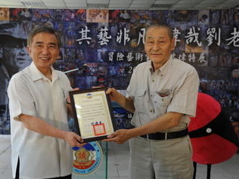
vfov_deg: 26.1
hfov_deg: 34.2
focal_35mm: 56
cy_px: 88
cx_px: 95
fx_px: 387
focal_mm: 46
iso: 800
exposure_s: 1/100
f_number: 5
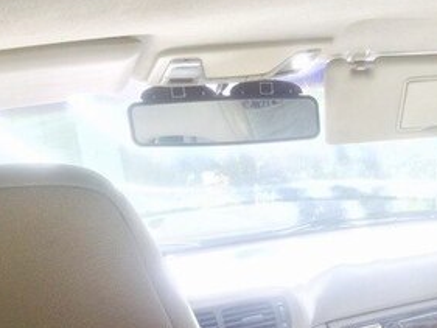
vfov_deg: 20.5
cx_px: 449
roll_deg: +3.7
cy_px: 368
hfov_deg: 26.8
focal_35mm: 68
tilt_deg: -22.4
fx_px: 859
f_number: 2.2
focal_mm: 4.15
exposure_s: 1/100
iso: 64
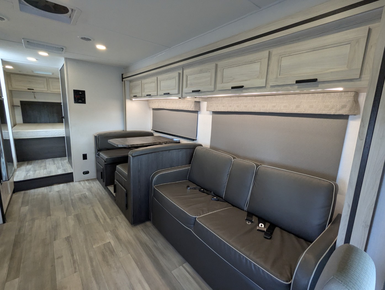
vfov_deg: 78.2
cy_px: 145
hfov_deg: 94.4
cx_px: 192
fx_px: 178
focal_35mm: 16
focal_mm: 2.35
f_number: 2.2
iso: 306
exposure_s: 1/129
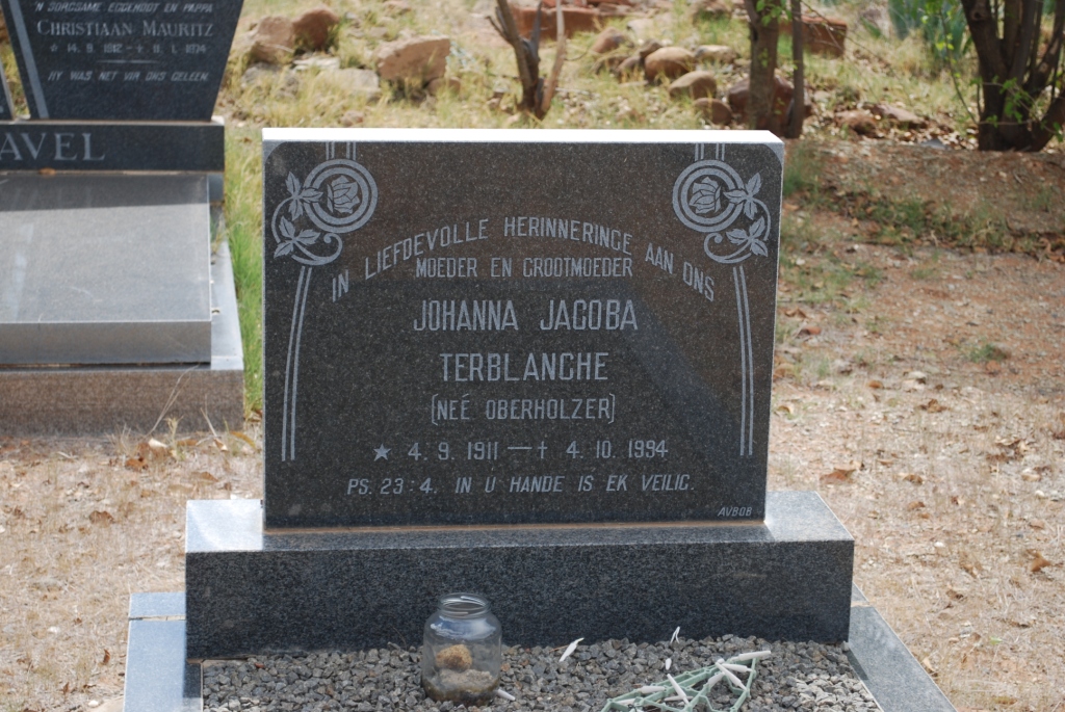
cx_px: 532
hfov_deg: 24.6
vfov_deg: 16.6
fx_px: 2443
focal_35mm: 82
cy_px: 356
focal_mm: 55
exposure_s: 1/125
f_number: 5.6
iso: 100
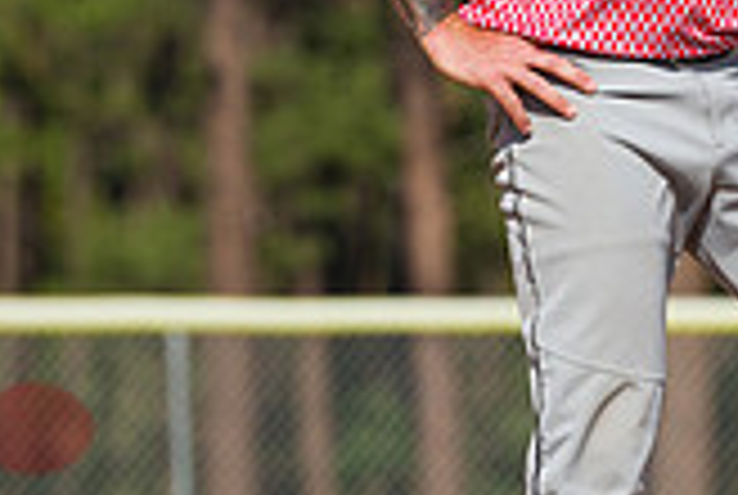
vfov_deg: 1.2
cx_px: 612
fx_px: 23207
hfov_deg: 1.8
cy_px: 146
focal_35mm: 1130
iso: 320
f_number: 8
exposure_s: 1/1000
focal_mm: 320
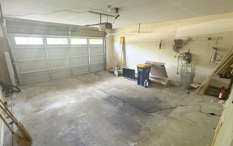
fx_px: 114
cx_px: 109
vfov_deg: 64.9
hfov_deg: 91.0
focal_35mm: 18
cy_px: 80
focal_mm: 2.22
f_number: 2.2
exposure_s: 1/60
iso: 640
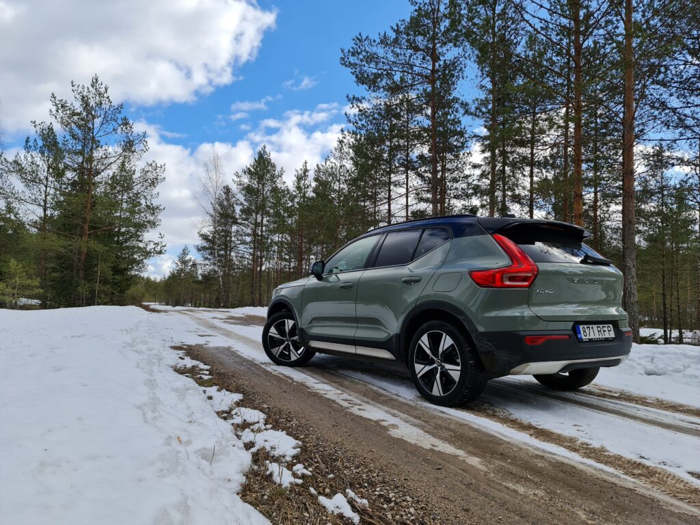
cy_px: 262
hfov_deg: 69.4
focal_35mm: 25
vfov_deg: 54.9
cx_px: 350
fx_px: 506
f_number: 1.8
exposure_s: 1/832
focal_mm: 7
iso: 50
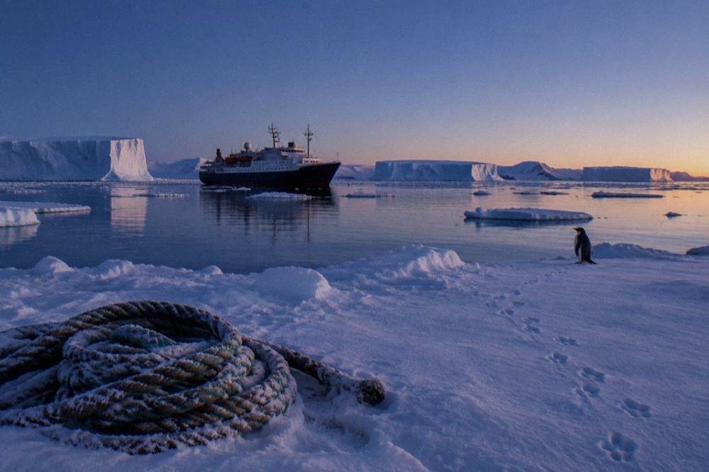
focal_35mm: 40
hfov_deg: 48.5
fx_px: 787
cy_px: 236
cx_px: 354
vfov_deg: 33.4
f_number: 3.5
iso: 4000
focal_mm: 40
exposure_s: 1/125
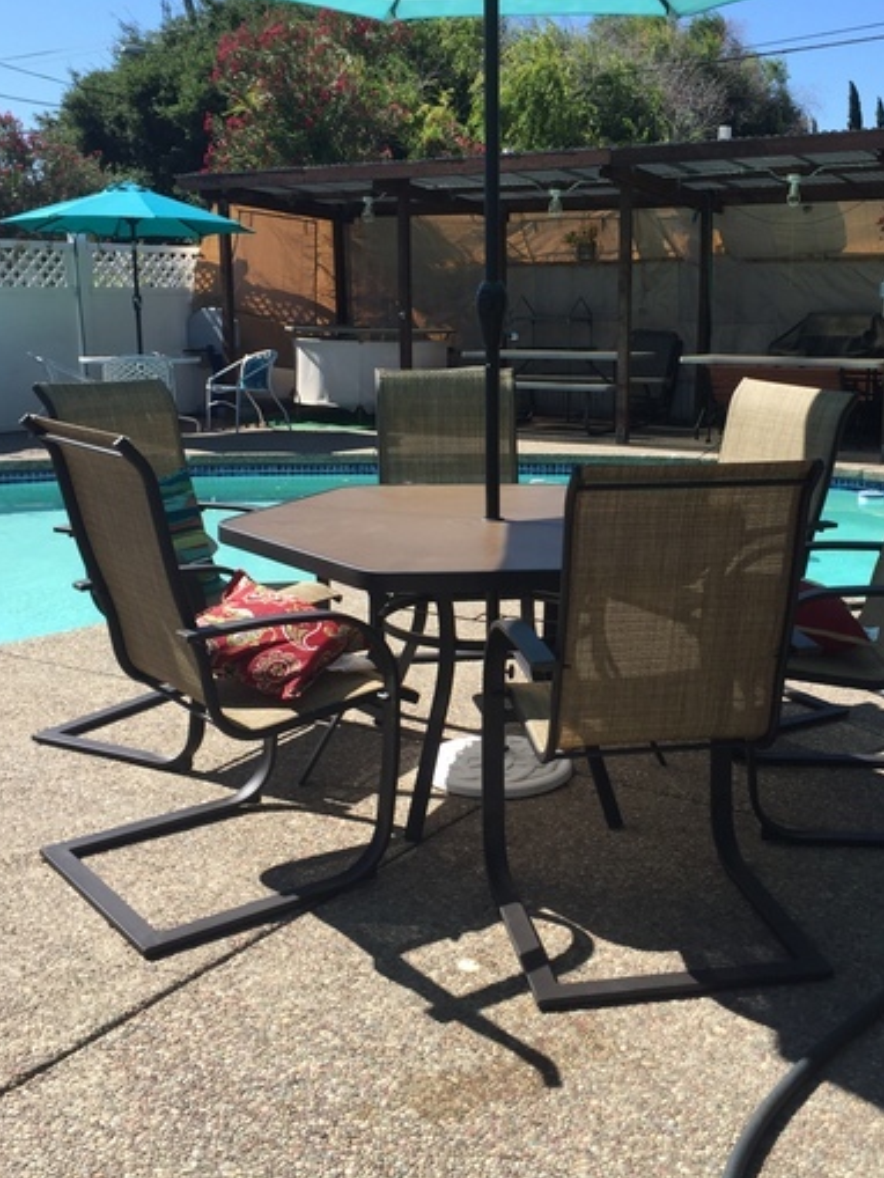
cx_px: 542
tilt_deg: -6.2
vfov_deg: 48.8
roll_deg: -0.3
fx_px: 1293
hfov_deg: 37.6
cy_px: 506
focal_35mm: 38
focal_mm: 4.15
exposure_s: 1/1199
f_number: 2.2
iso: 32
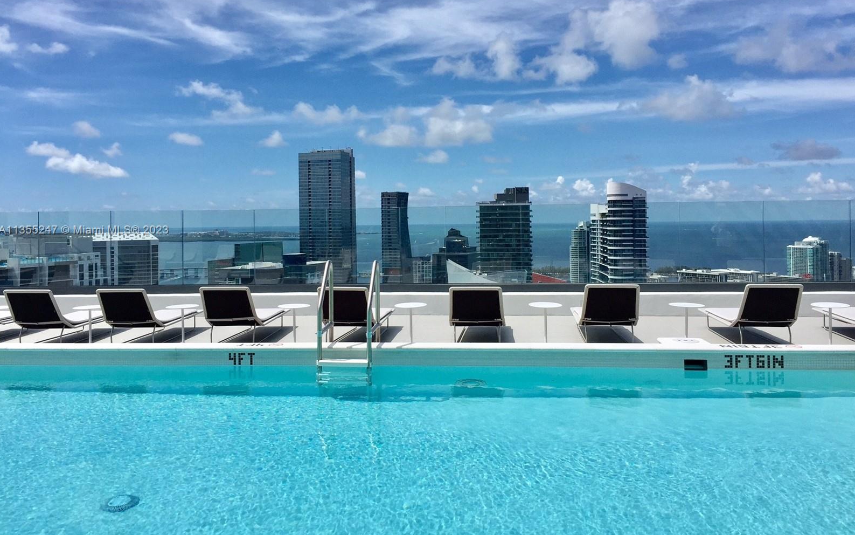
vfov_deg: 40.5
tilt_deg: -0.5
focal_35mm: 31
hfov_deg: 61.2
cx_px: 427
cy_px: 231
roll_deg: +0.1
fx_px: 722
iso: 32
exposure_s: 1/3597
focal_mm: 4.15
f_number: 2.2
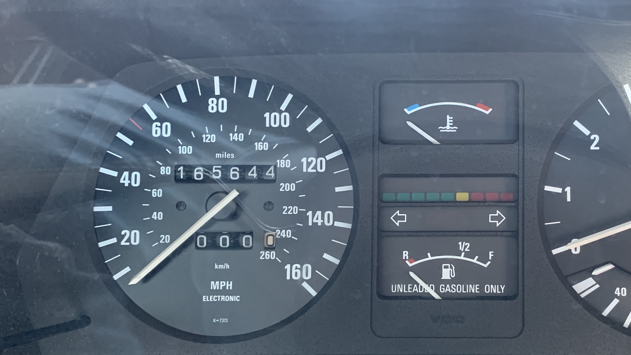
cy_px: 194
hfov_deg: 47.0
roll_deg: -0.3
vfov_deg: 28.3
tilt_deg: -13.9
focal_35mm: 42
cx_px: 454
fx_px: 703
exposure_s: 1/38
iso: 400
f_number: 1.8
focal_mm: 4.25
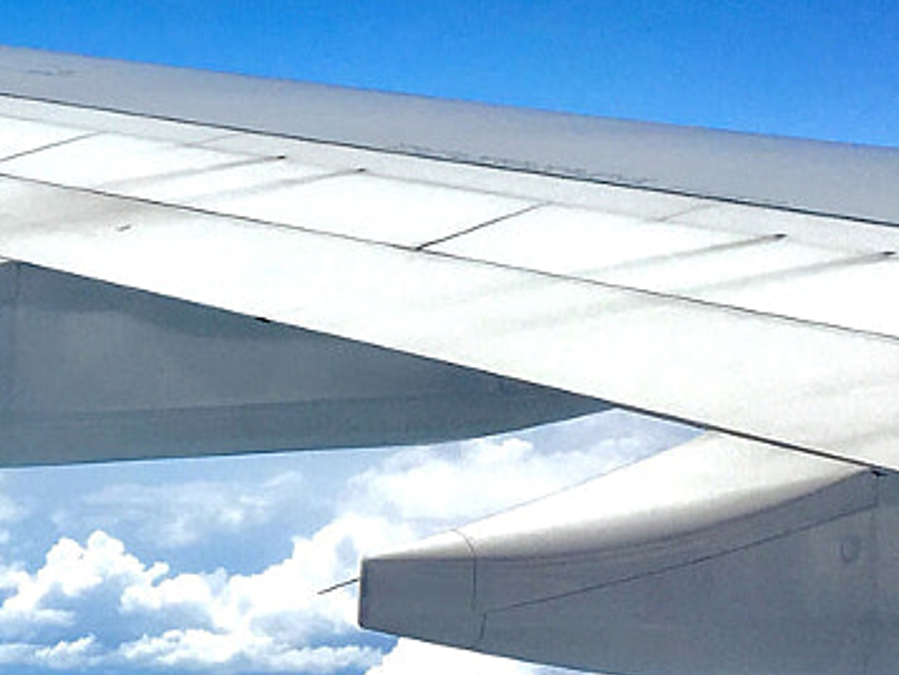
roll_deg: -1.6
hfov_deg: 14.5
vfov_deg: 11.4
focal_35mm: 130
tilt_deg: -3.3
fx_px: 3377
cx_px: -259
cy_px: 317
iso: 25
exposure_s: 1/3497
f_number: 2.2
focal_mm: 4.15
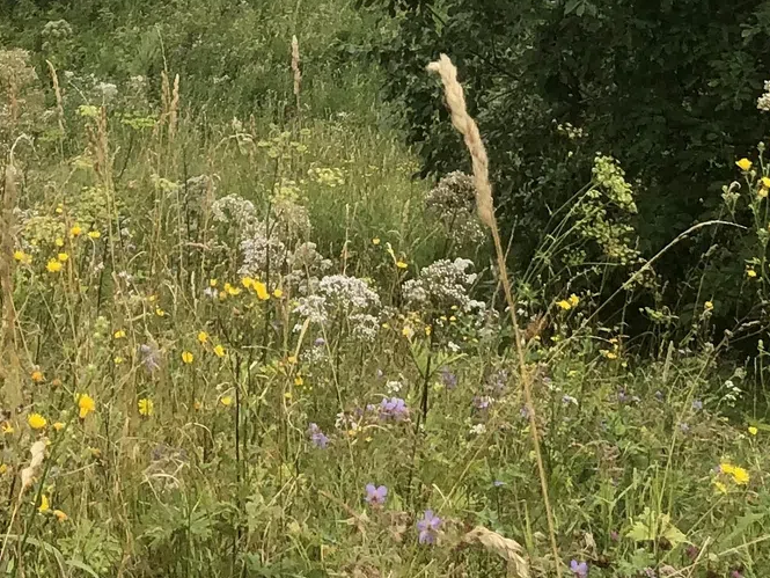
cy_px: -417
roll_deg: -1.7
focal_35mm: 101
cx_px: 424
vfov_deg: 13.4
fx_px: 2247
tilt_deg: -17.5
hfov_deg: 19.4
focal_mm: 3.99
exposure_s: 1/353
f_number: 1.8
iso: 20
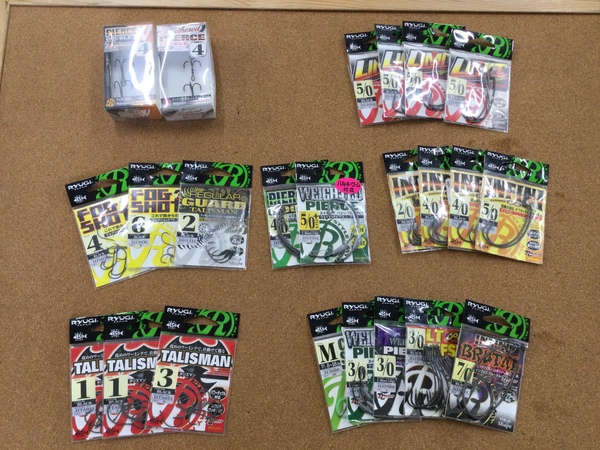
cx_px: 300
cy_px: 225
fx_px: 537
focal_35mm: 31
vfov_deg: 45.4
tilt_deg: -76.1
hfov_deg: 58.4
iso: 32
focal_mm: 3.3
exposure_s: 1/30
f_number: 2.4
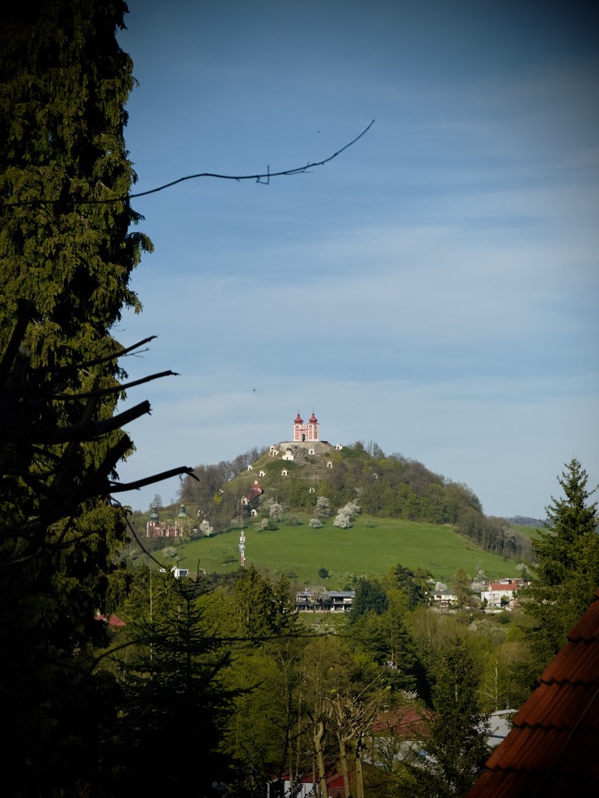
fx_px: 2769
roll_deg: -0.4
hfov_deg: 12.3
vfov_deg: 16.4
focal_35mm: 120
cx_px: 300
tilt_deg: +4.6
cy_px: 399
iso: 50
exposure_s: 1/6897
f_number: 2.8
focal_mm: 15.66
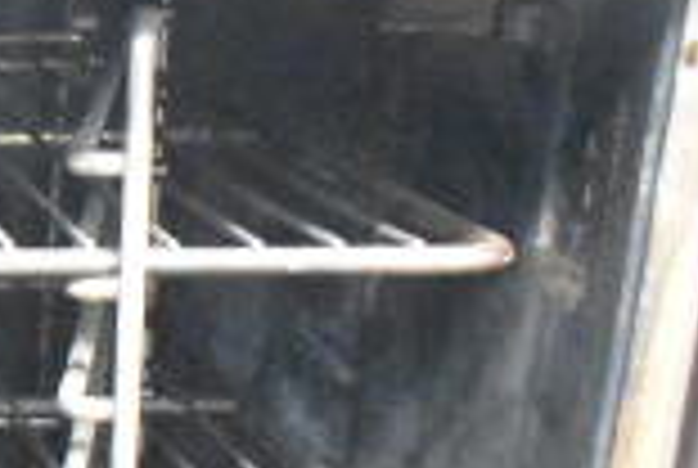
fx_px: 2059
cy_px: 524
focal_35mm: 106
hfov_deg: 16.1
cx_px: -572
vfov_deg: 12.7
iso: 20000
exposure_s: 1/30
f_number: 3.5
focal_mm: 18
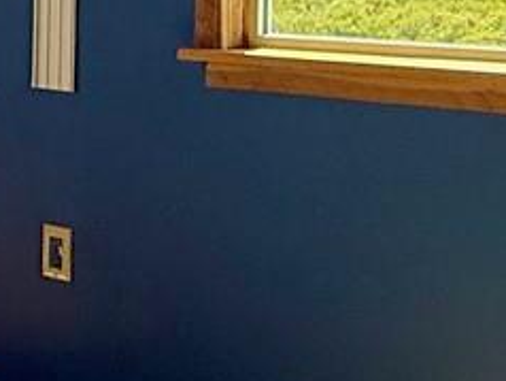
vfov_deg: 15.6
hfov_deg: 17.1
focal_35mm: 94
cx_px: -402
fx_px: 1375
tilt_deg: -4.8
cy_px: 32
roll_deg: +0.9
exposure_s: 1/518
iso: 64
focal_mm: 2.22
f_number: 2.2
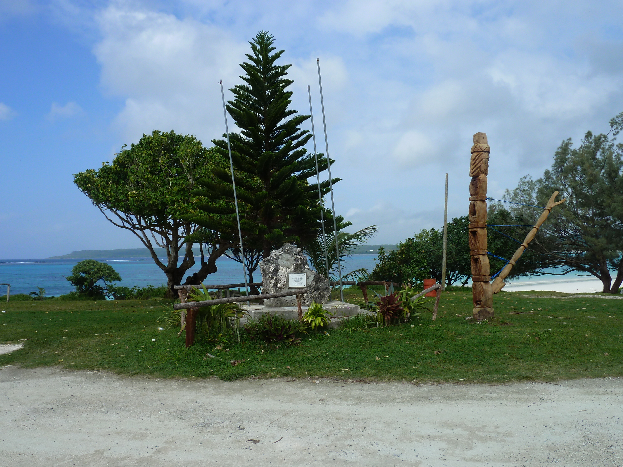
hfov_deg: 69.4
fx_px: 450
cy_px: 234
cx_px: 312
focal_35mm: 25
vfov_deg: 54.9
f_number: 5
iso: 80
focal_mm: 4.1
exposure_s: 1/400
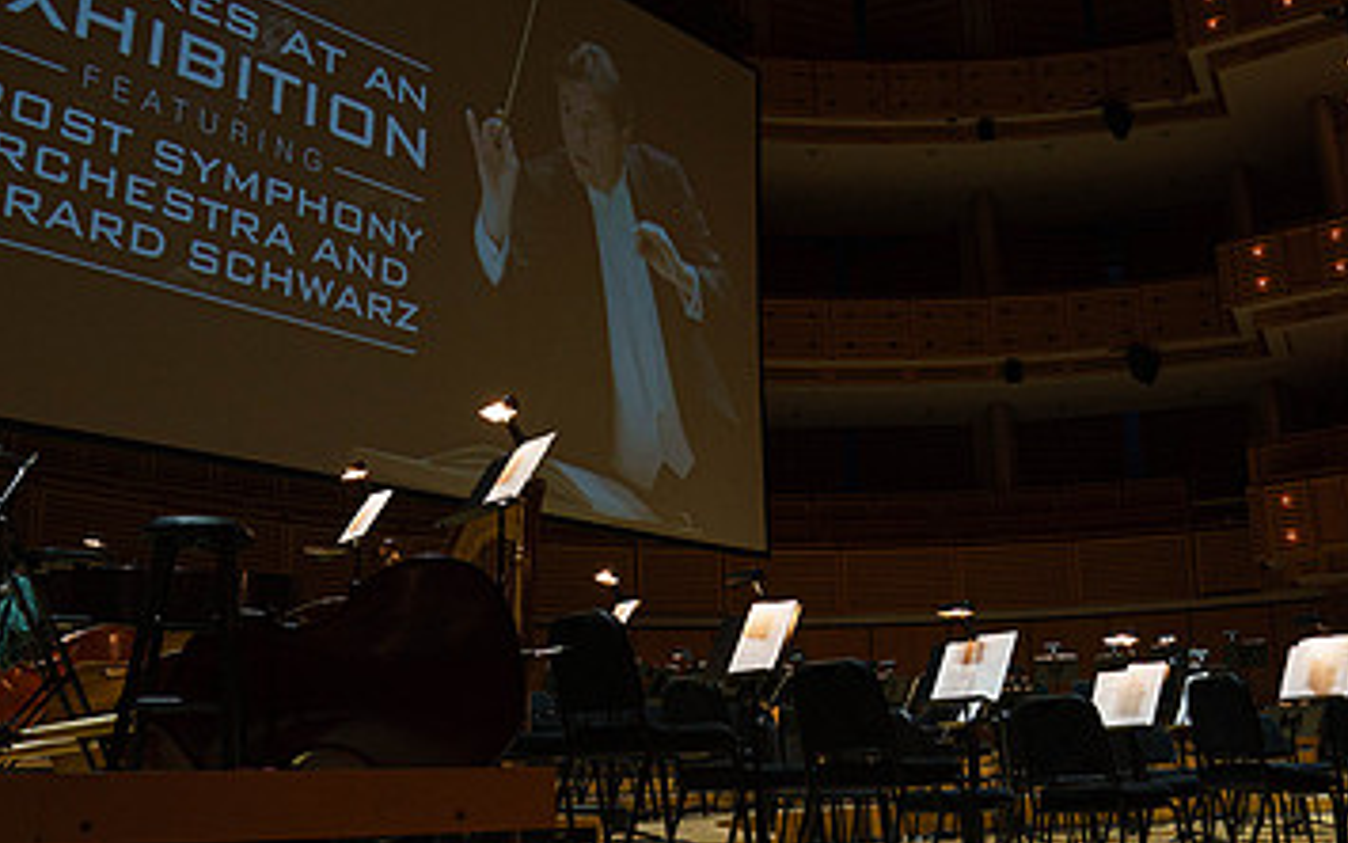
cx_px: 782
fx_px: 1470
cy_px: 272
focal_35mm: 40
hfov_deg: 49.1
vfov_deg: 31.7
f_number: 5.6
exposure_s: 1/200
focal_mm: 24
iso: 2500
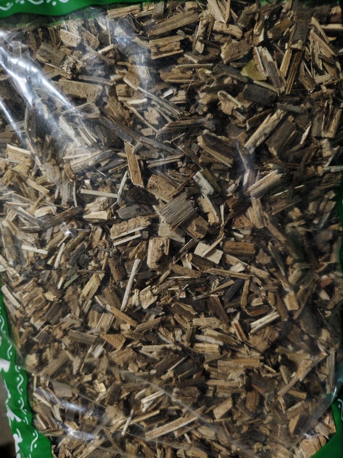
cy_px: 229
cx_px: 172
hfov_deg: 58.9
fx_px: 304
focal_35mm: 23
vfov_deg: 73.9
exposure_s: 1/33.3
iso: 917
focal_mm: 5.56
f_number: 1.88
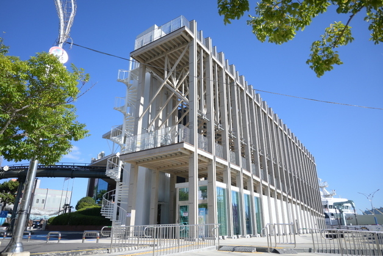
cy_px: 128
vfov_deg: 53.2
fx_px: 255
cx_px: 192
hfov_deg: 73.7
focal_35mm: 24
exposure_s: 1/2000
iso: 200
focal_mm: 16
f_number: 3.5
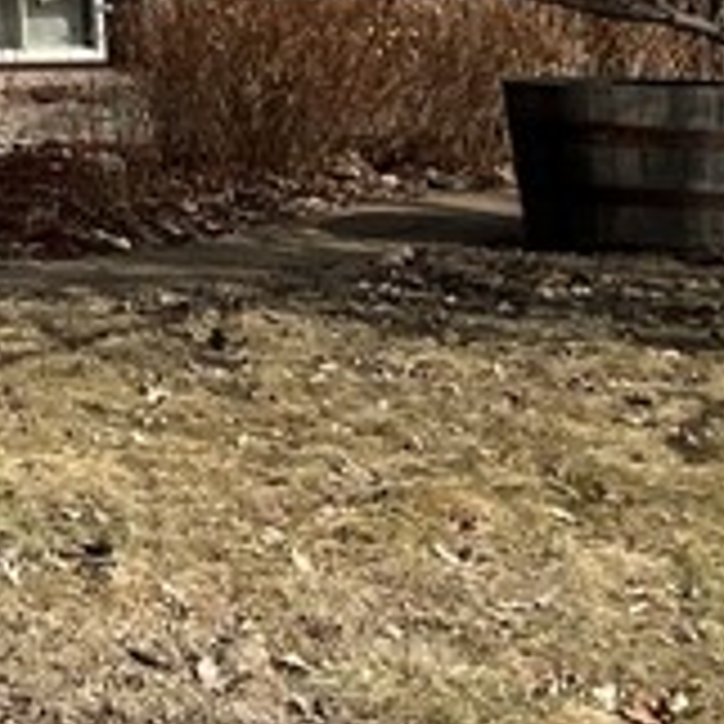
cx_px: -1372
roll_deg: +1.1
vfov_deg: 11.5
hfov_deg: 9.6
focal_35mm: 146
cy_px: -337
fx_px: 3455
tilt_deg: +4.2
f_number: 1.5
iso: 50
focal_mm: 5.7
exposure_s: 1/3571
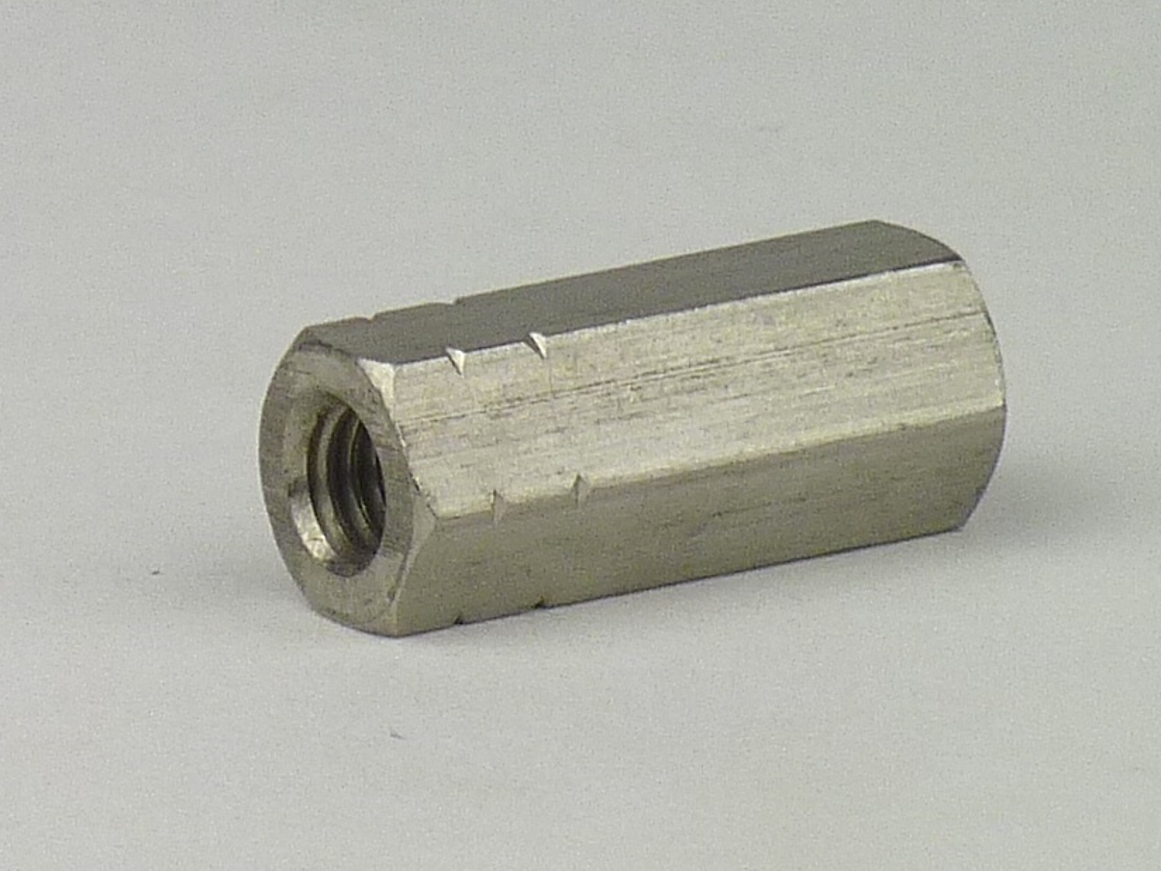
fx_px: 19117
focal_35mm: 570
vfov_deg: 2.6
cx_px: 610
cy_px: 436
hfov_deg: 3.5
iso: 100
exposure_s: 1/125
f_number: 4.4
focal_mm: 86.4
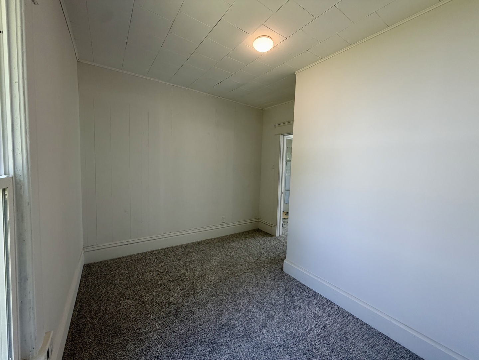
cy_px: 180
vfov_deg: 85.7
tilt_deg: -3.7
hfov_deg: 102.1
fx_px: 194
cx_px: 240
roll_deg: -1.3
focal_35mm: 14
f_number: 2.2
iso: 100
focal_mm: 2.22
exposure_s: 1/120
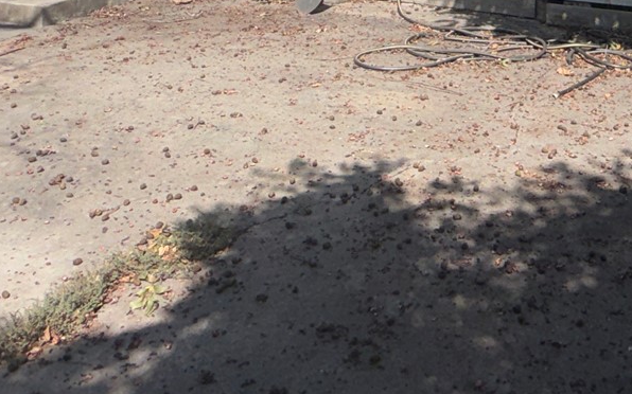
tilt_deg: -1.8
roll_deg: -0.4
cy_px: -181
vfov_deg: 21.6
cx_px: 520
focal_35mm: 51
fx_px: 878
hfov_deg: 37.9
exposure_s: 1/1167
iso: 16
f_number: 2.2
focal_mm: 2.22
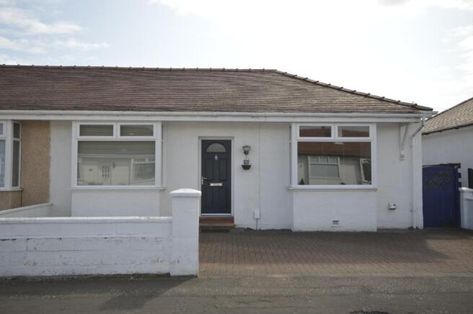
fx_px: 394
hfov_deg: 62.0
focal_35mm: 30
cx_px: 236
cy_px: 157
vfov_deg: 43.5
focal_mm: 20
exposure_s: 1/200
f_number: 8
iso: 100
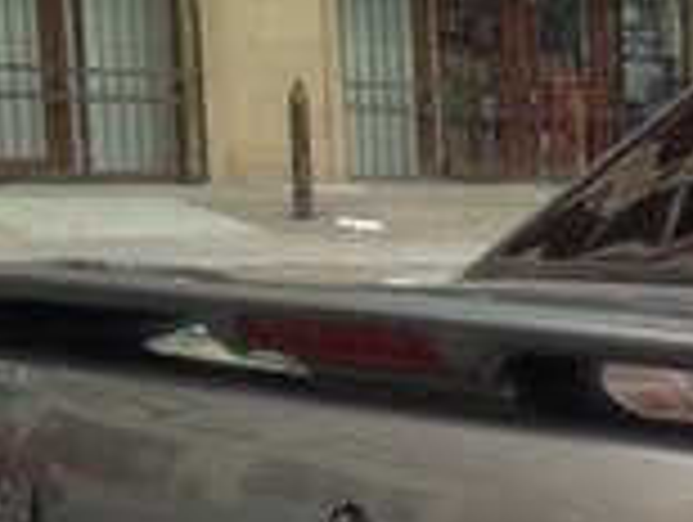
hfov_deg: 12.8
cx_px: 1228
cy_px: 785
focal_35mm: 141
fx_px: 2827
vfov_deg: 10.2
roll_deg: -2.4
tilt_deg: -14.3
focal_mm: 4.12
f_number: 2.4
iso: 100
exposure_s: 1/20
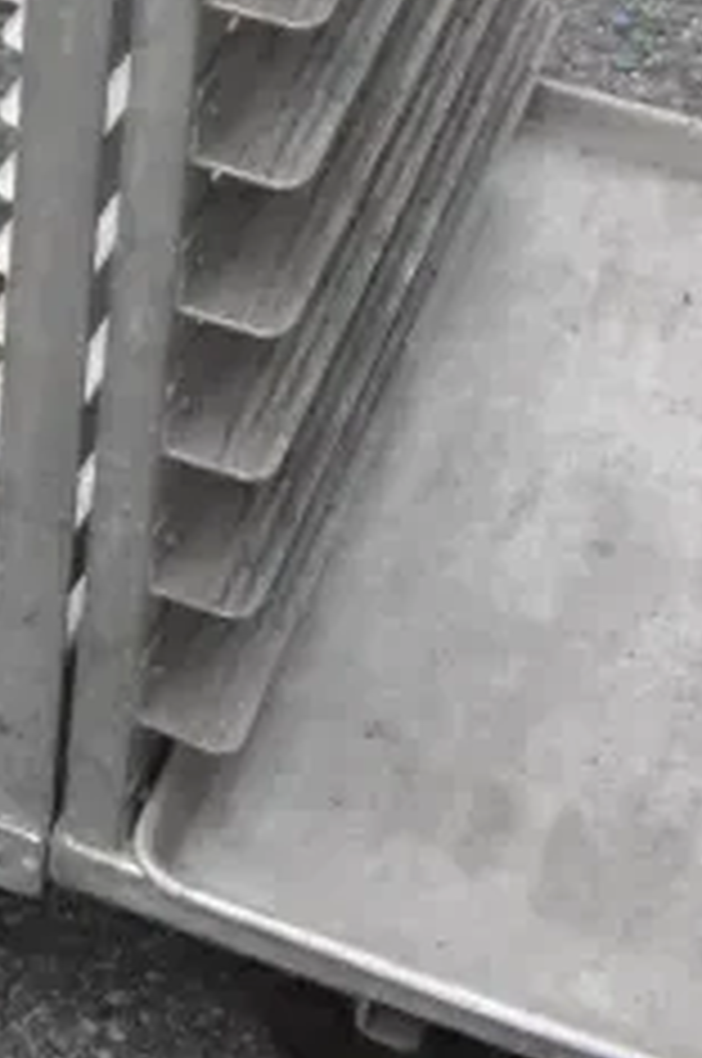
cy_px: -894
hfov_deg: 11.2
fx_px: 3432
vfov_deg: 15.0
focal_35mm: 117
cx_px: -351
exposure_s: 1/1250
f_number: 18
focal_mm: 20
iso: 6400
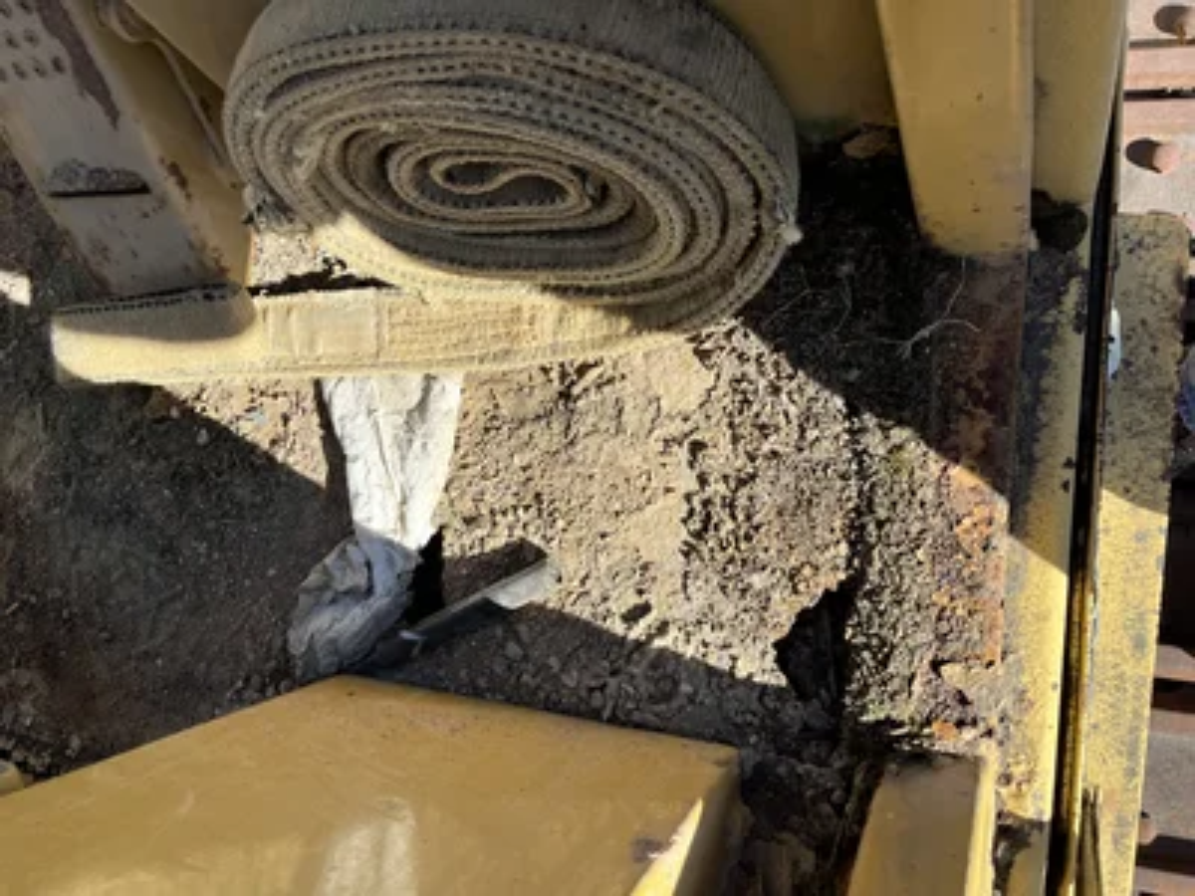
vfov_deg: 53.1
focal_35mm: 26
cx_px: 598
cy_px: 448
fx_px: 898
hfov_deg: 67.3
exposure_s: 1/1212
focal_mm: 5.1
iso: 50
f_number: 1.6
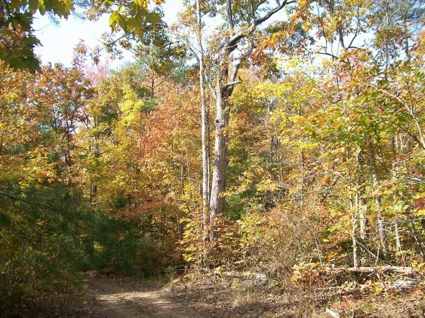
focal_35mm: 36
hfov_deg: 51.4
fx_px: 442
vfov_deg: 39.6
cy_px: 159
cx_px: 212
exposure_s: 1/409
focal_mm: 6
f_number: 2.7
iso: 80
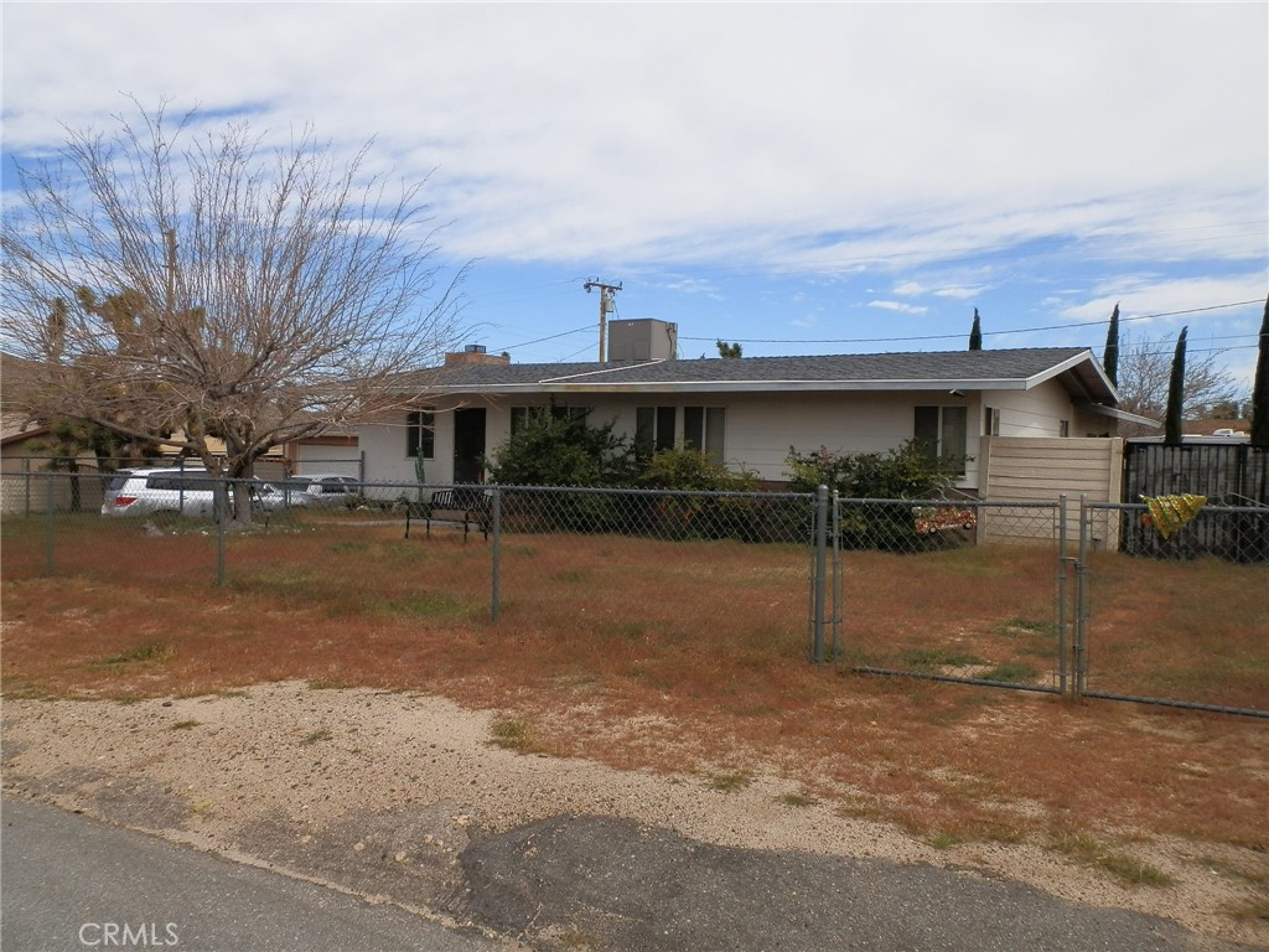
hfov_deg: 63.4
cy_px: 476
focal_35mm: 28
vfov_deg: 49.7
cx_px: 634
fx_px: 1026
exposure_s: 1/200
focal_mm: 5
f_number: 9.3
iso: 64
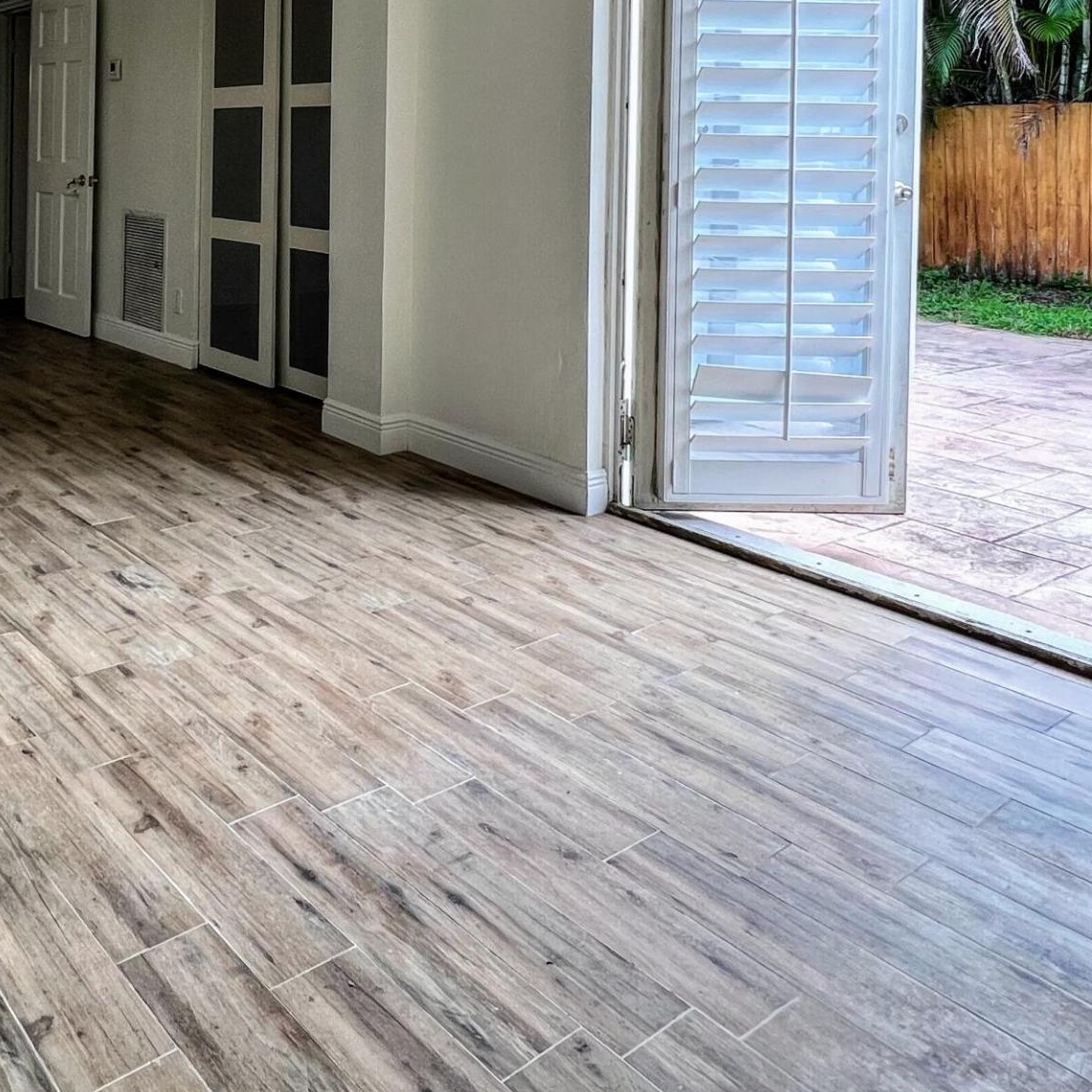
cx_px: 265
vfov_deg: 50.9
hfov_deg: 53.0
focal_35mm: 29
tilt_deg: -0.4
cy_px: 163
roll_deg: -0.5
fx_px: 1035
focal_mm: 1.57
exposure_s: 1/120
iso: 40
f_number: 1.8
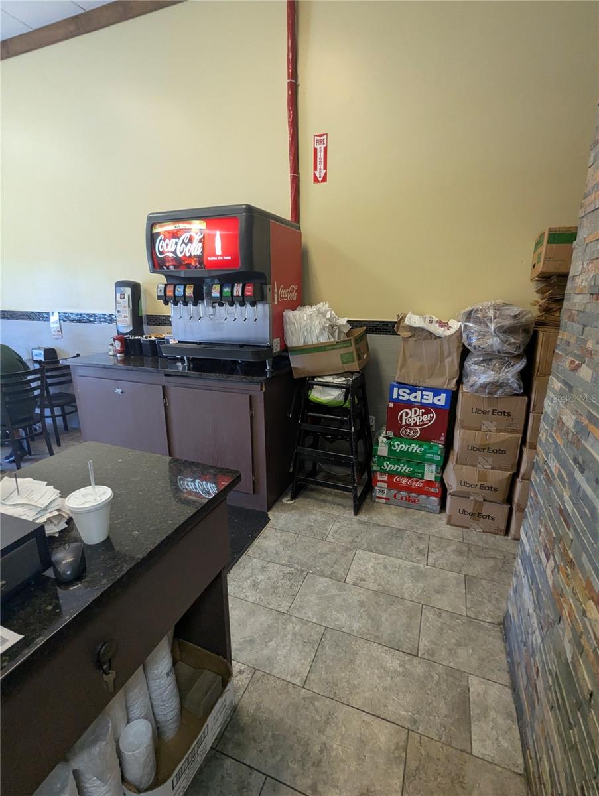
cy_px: 398
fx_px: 368
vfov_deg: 94.4
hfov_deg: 78.2
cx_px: 300
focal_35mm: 16
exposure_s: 1/116
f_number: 2.2
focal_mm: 2.35
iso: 260
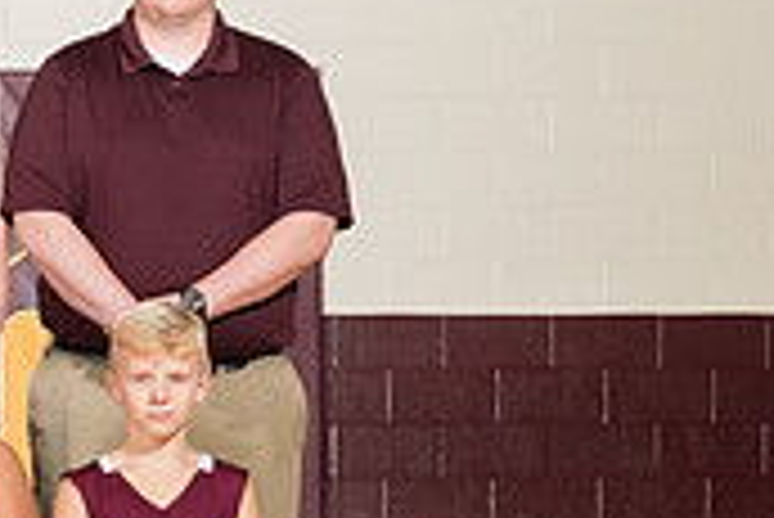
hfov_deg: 8.0
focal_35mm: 251
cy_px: 331
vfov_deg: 5.5
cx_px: -516
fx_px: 5401
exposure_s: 1/200
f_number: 10
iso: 320
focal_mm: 66
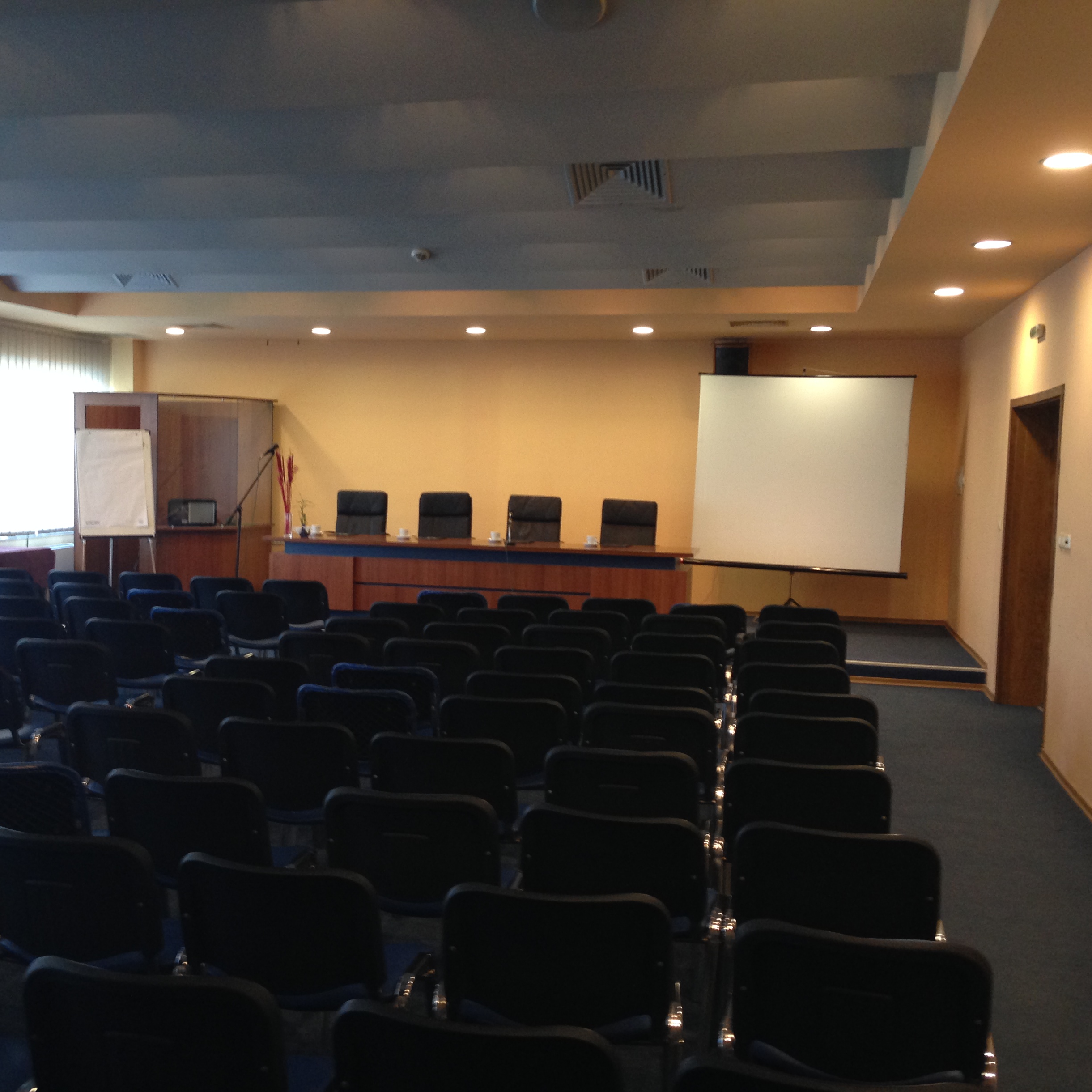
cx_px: 436
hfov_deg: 42.6
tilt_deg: -4.5
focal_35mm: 39
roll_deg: -1.4
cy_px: 547
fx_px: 1392
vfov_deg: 42.8
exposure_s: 1/20
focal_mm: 4.12
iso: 125
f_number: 2.4
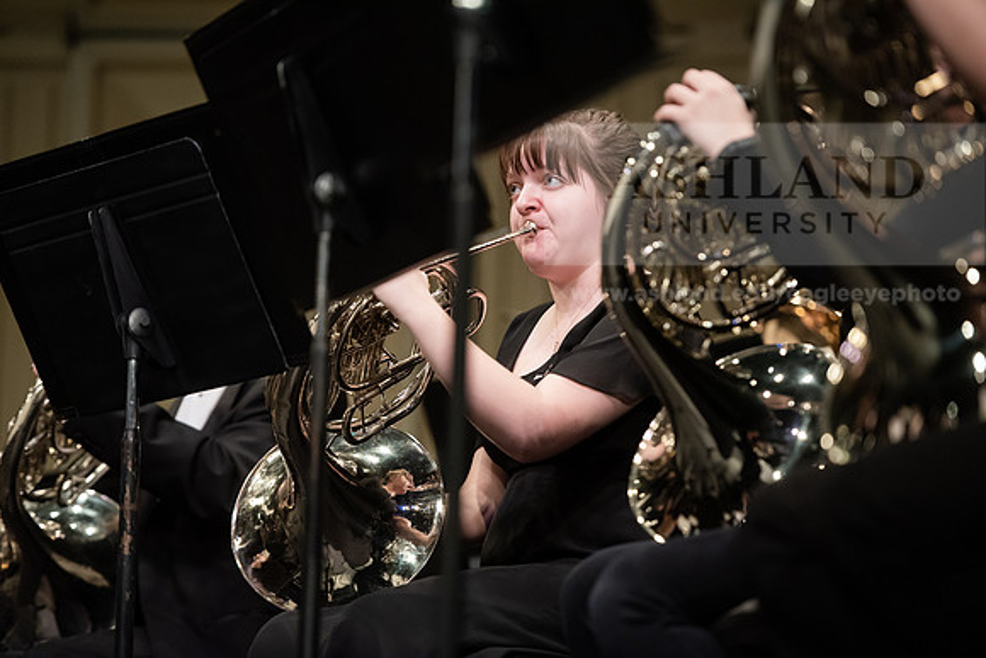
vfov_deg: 8.6
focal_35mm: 160
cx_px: 493
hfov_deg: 12.8
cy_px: 329
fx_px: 4383
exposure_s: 1/250
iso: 2500
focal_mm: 160
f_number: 3.2
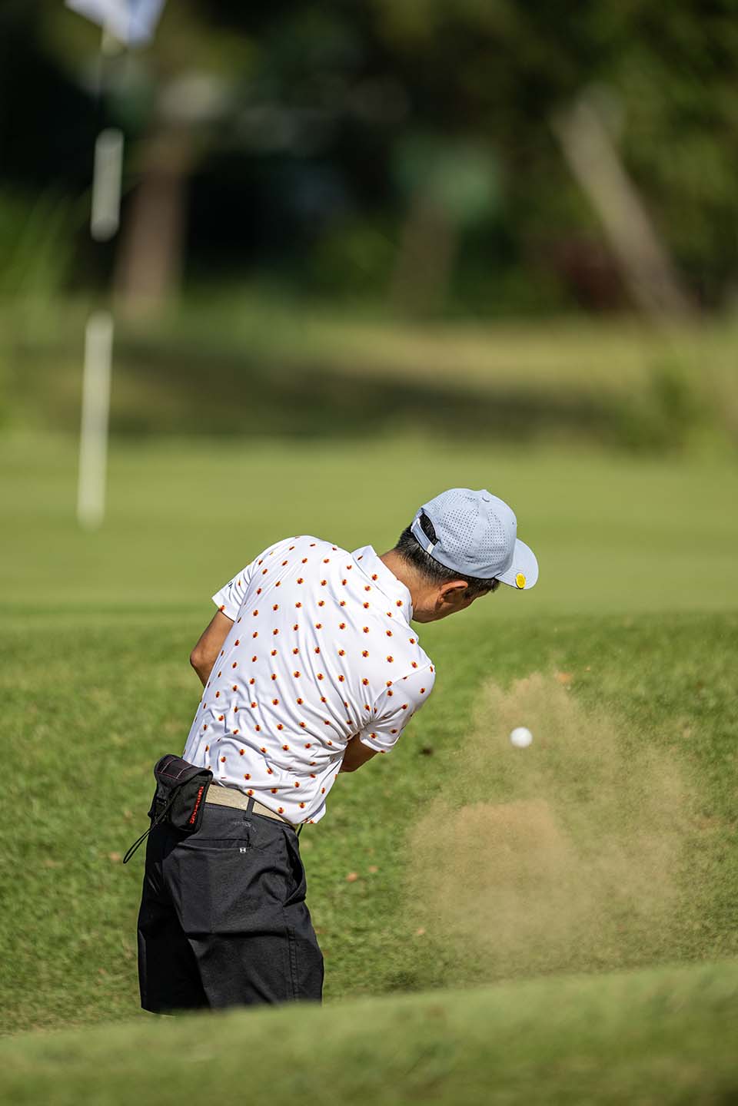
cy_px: 553
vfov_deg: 5.2
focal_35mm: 400
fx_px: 12299
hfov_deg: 3.4
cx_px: 369
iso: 160
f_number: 2.8
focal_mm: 400
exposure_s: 1/4000
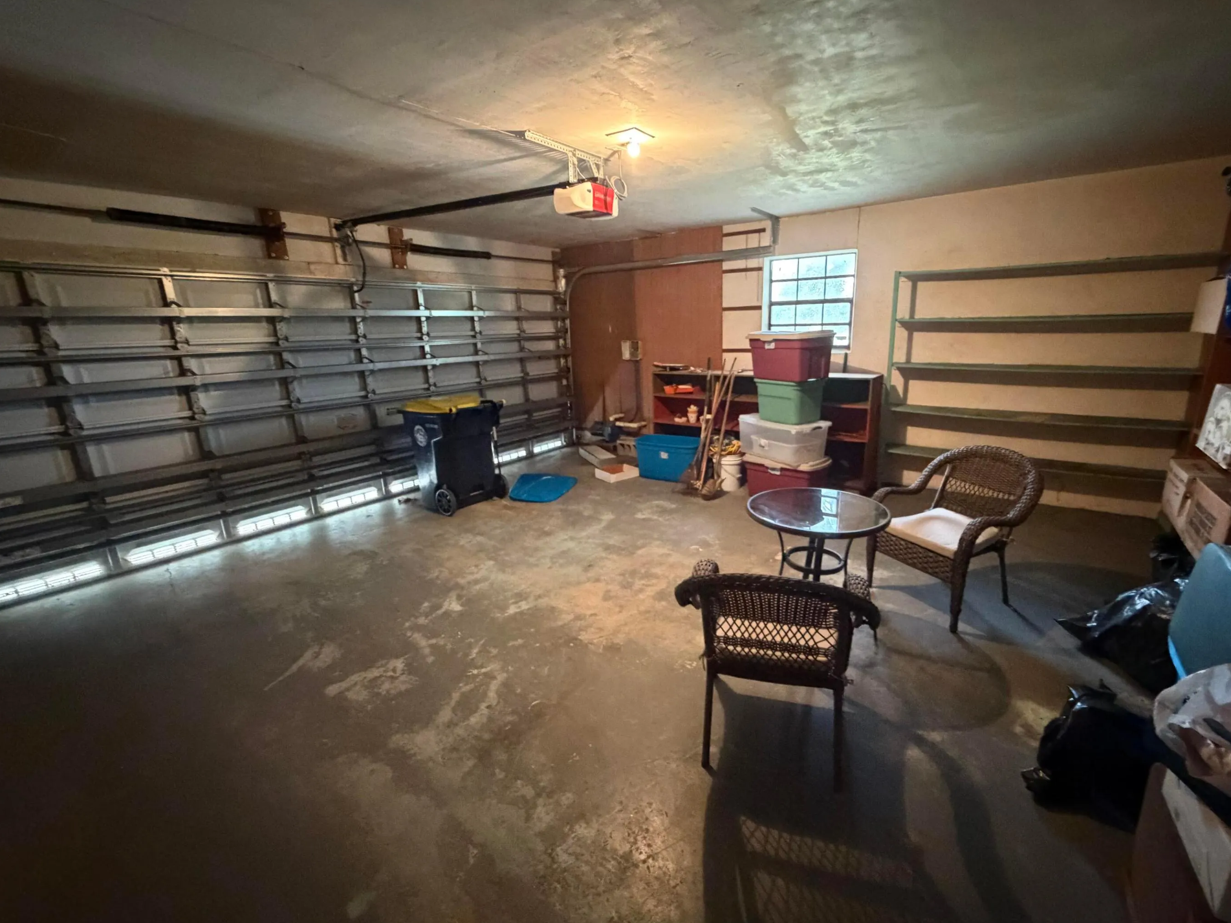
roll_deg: +1.7
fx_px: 533
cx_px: 657
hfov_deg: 98.0
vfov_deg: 81.7
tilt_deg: -14.2
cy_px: 460
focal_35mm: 15
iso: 1250
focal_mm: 2.22
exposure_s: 1/40
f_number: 2.2
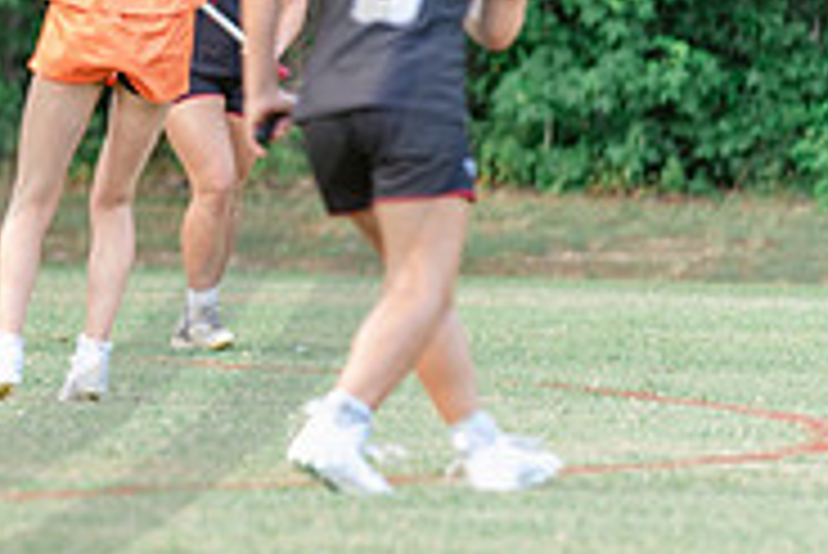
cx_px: -285
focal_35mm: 747
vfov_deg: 1.8
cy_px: 26
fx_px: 17194
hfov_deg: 2.8
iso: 250
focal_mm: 200
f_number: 2.8
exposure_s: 1/160
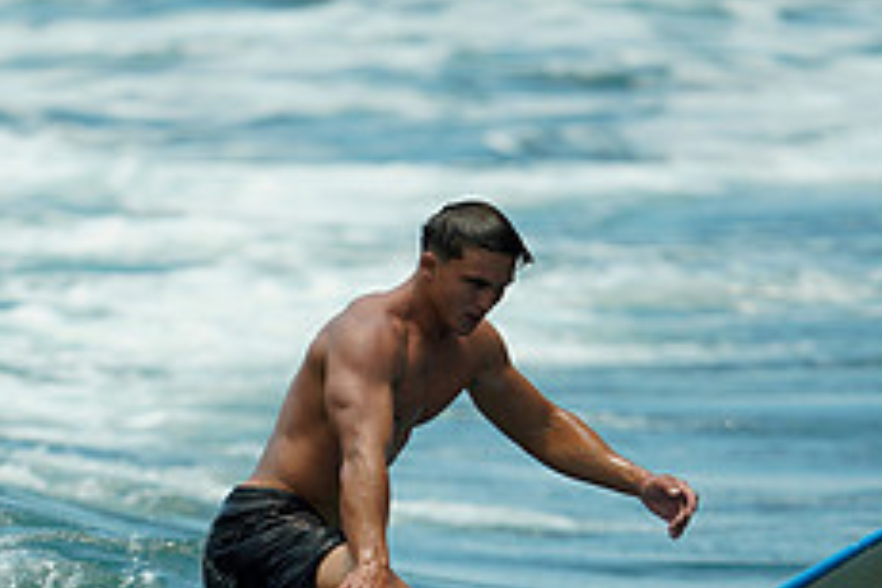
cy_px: 716
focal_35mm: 1005
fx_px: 24621
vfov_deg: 1.4
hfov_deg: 2.1
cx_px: 92
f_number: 2.8
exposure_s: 1/1250
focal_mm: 400
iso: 160
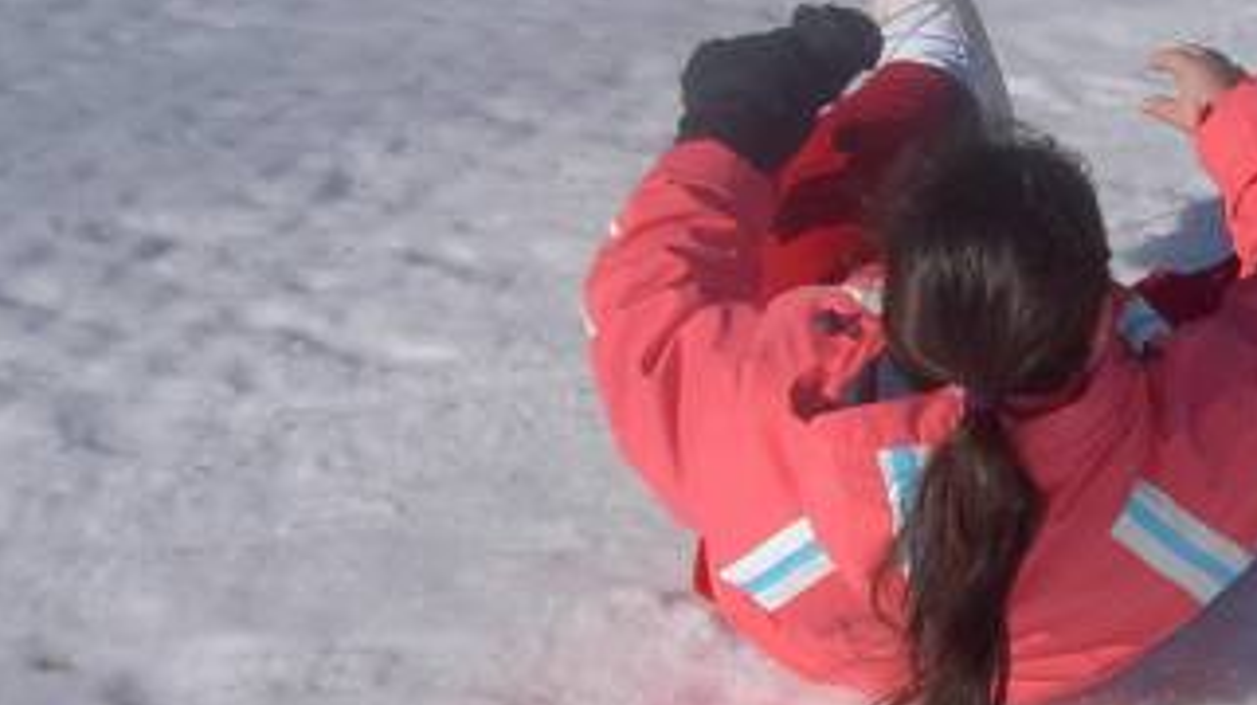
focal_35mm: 106
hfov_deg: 19.6
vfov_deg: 11.4
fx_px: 3530
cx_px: 1237
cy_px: 262
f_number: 4.7
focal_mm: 8
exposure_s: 1/1000
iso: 100
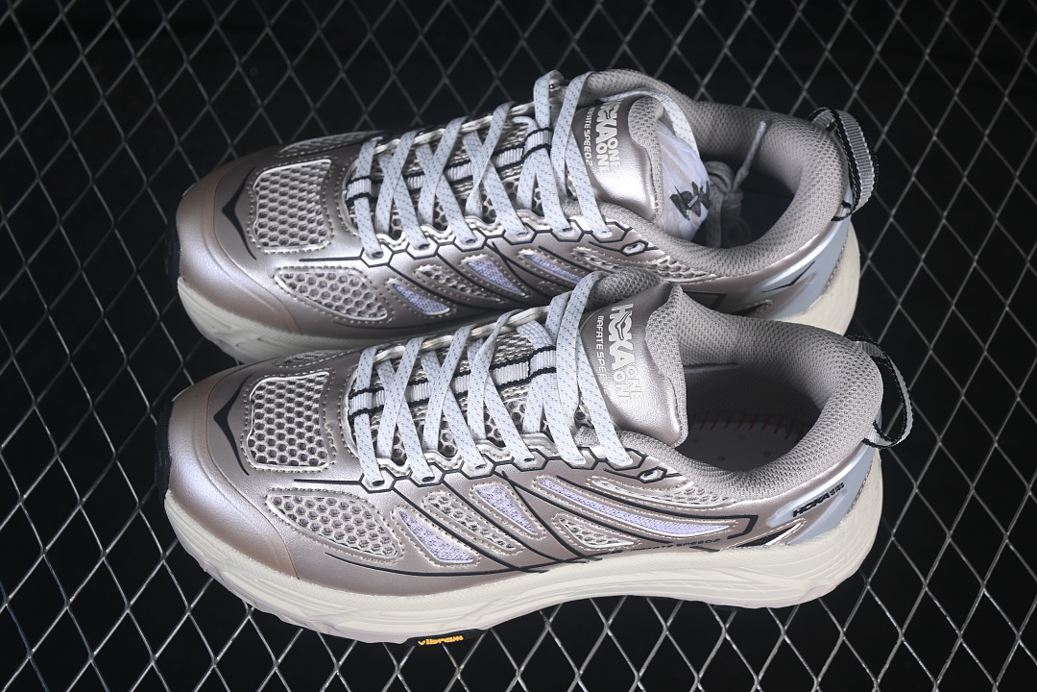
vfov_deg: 18.2
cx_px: 518
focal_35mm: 75
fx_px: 2160
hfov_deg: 27.0
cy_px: 346
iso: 160
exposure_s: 1/80
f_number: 7.1
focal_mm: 50
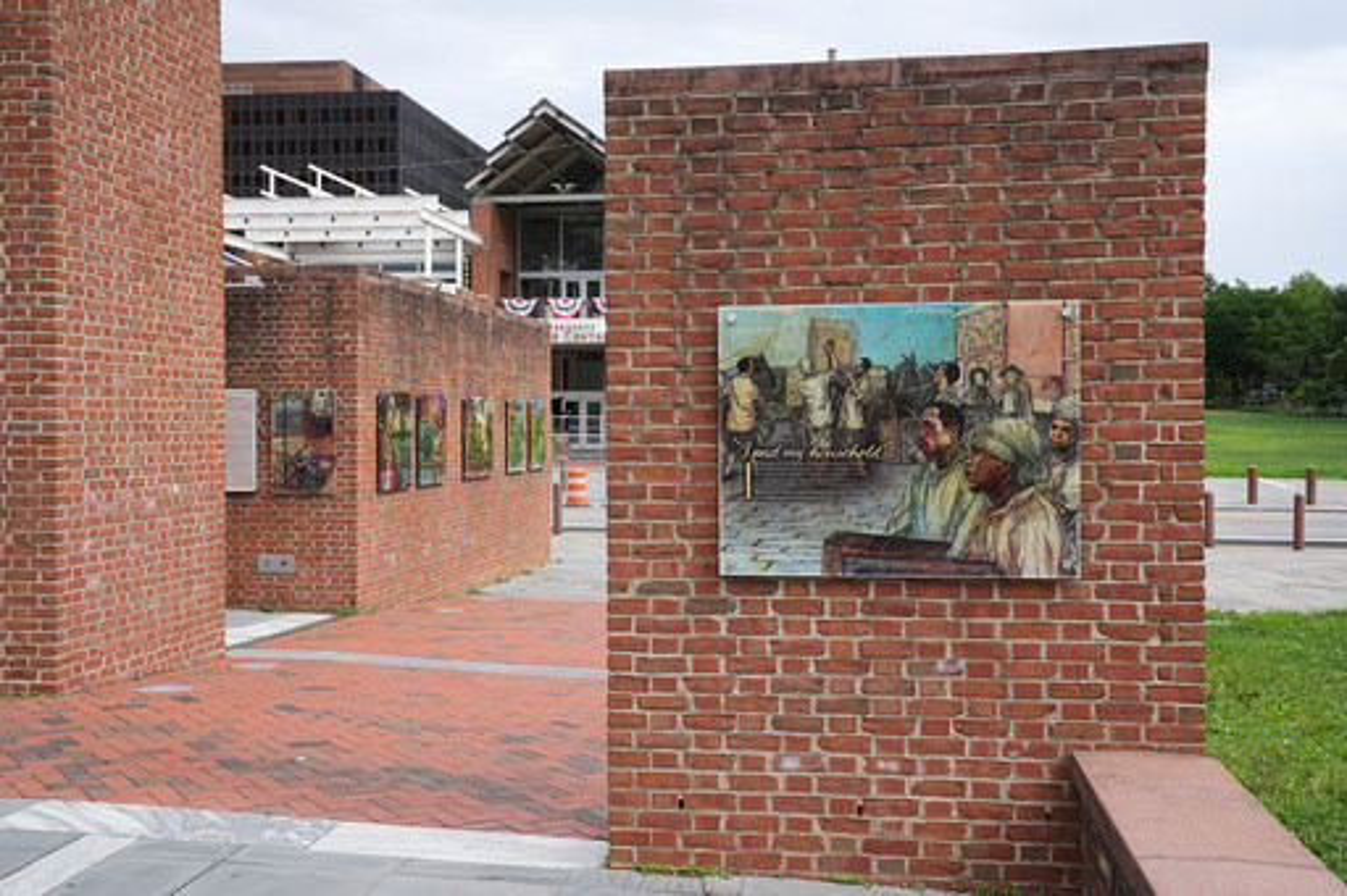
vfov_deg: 35.0
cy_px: 448
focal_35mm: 38
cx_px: 674
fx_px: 1421
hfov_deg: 50.7
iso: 250
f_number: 9
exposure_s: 1/250
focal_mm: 38
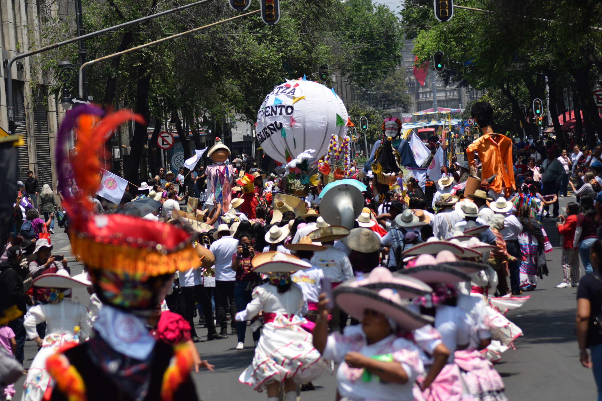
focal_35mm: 218
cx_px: 301
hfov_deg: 9.5
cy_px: 200
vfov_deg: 6.3
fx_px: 3637
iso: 360
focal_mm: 145
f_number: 5.6
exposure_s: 1/2000
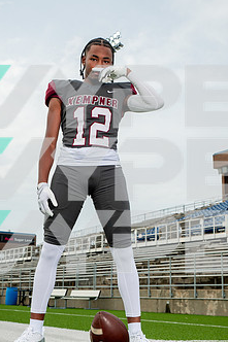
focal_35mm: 57
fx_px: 542
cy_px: 170
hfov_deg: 23.7
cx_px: 103
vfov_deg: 35.1
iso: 125
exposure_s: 1/320
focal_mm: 42
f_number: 7.1
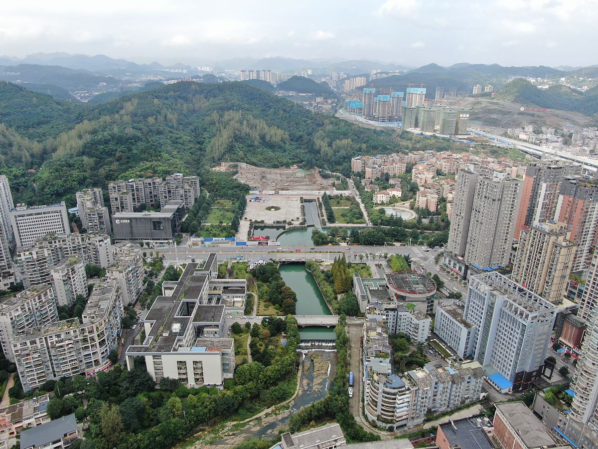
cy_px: 224
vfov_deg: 56.8
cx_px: 299
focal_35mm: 24
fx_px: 415
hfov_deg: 71.6
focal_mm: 4.39
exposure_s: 1/640
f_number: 2.8
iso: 100
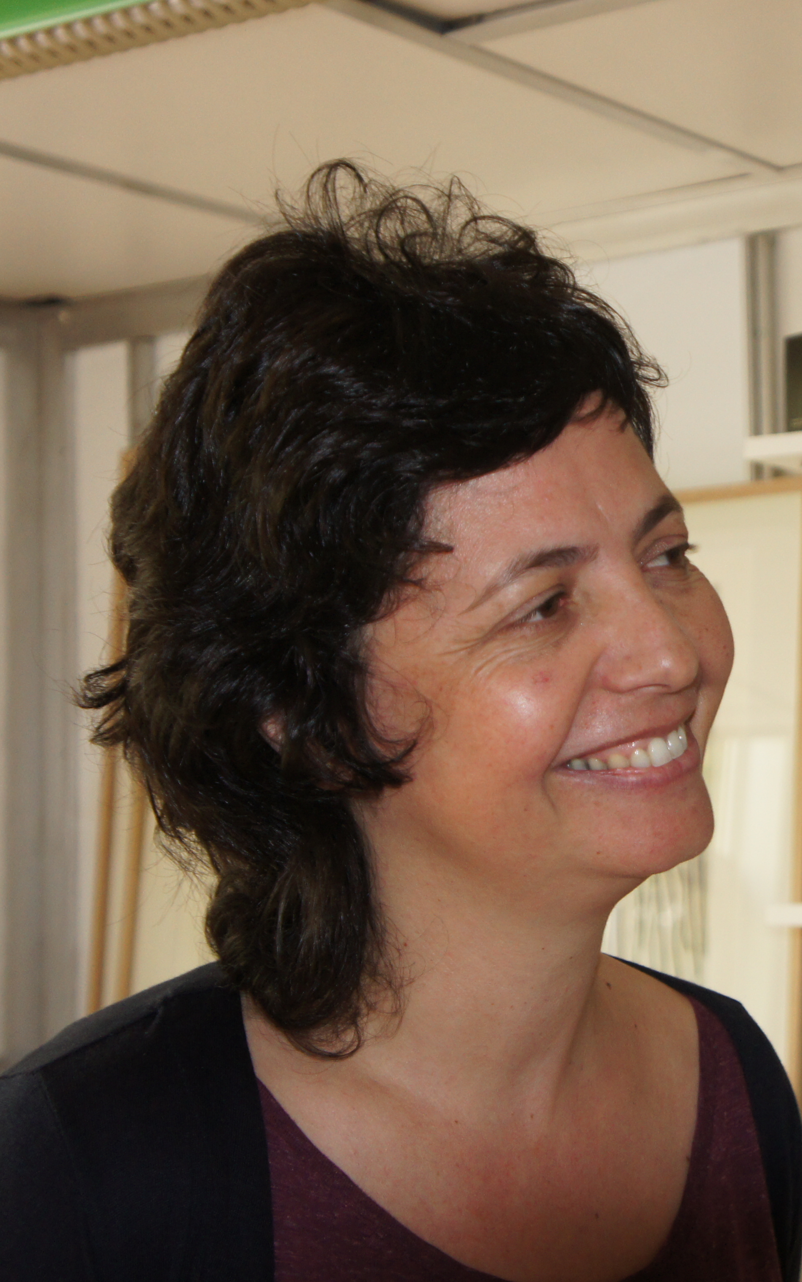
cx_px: 794
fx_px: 2334
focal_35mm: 67
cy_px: 642
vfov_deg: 30.7
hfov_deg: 19.0
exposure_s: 1/60
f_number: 4
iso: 800
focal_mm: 29
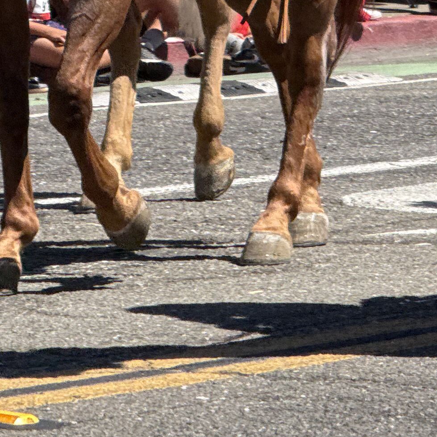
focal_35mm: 437
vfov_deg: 4.0
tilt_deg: +0.0
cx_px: 221
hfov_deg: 4.0
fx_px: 6242
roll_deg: +0.1
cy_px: -227
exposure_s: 1/938
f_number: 2.8
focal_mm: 15.66
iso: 64
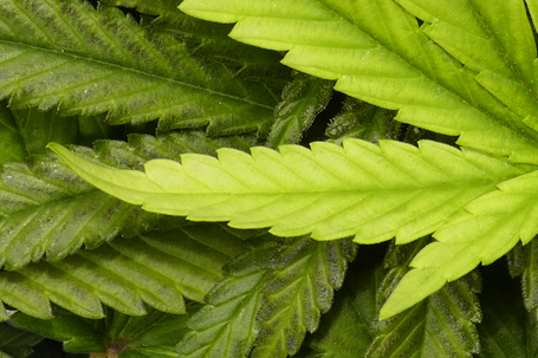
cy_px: -365
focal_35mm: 350
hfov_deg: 5.9
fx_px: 5228
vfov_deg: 3.9
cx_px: 543
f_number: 5.6
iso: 125
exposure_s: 1/125
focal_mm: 27.23
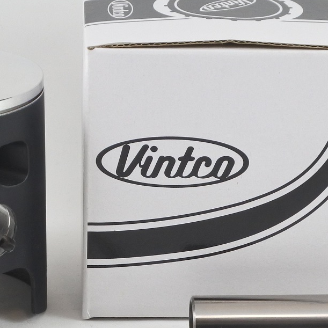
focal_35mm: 100
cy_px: 207
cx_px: 81
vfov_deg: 17.4
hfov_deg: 17.3
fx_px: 1072
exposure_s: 1/125
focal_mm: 15.7
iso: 500
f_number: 4.2
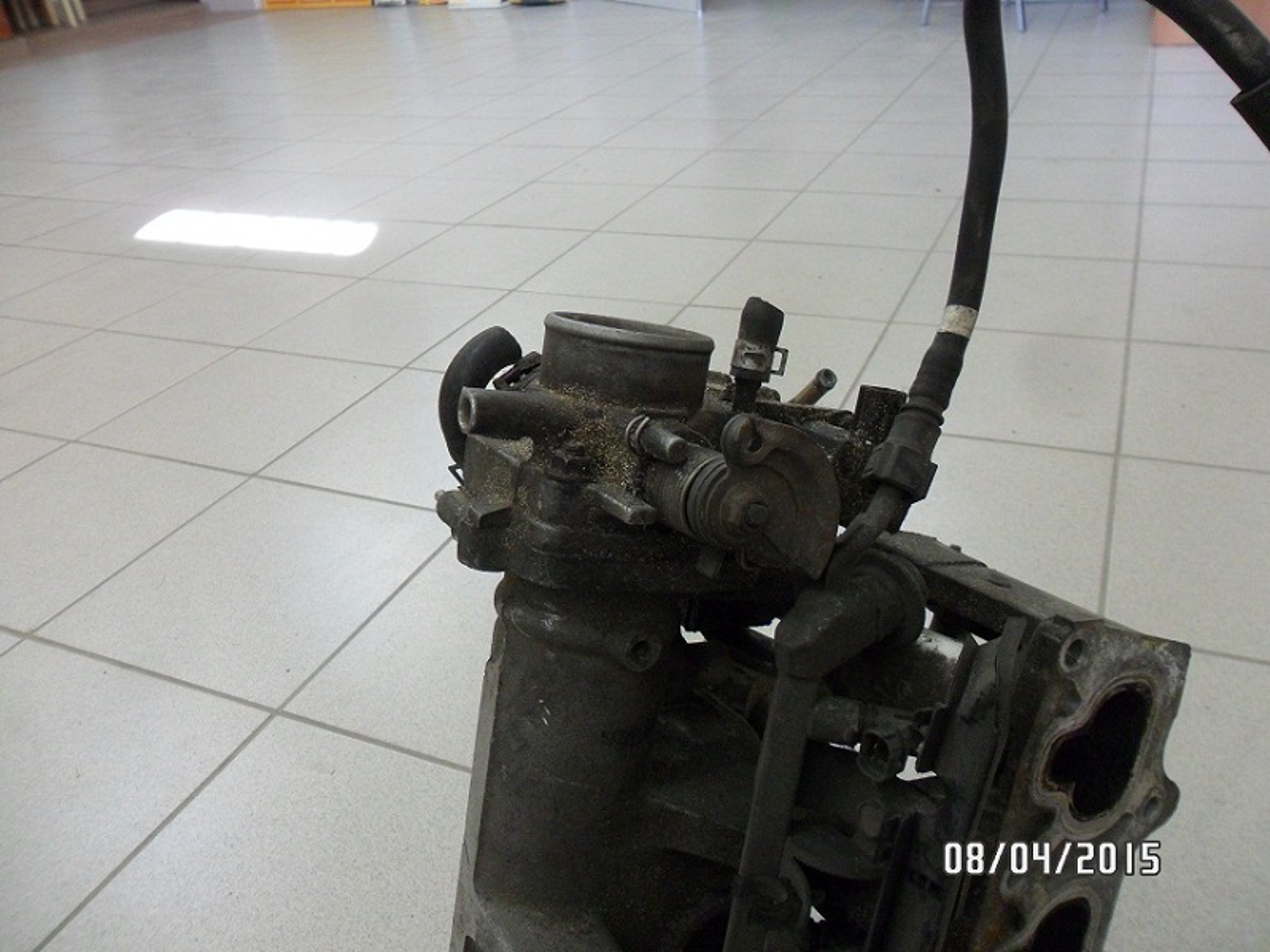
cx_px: 635
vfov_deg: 51.3
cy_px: 476
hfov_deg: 65.3
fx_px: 990
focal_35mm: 27
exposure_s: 1/15
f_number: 3.5
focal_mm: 4.9
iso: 200
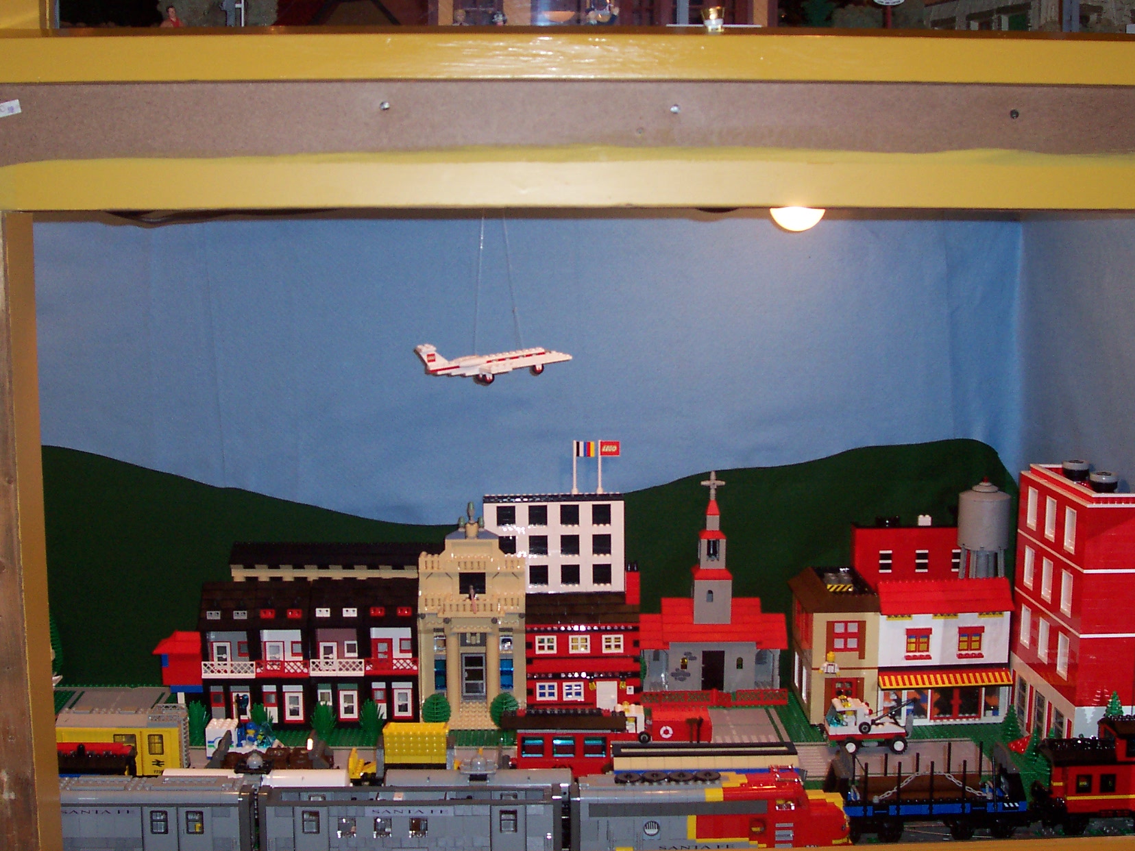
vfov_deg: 31.5
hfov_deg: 41.2
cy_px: 426
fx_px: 1508
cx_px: 568
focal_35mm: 46
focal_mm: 7
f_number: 3
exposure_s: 1/60
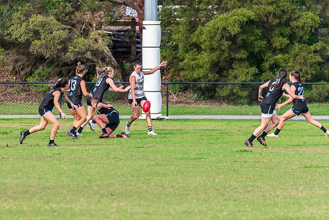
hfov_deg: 4.3
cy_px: 108
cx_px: 134
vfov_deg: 2.9
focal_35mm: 475
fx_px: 4342
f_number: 6
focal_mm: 400
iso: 900
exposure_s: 1/1250
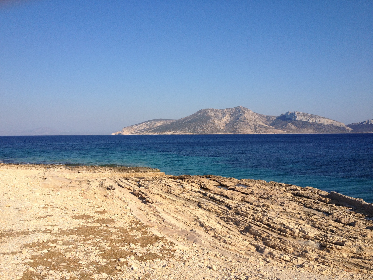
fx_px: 377
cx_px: 186
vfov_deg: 40.7
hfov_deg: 52.6
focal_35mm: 35
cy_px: 140
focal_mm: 4.28
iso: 50
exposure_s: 1/2304
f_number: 2.4
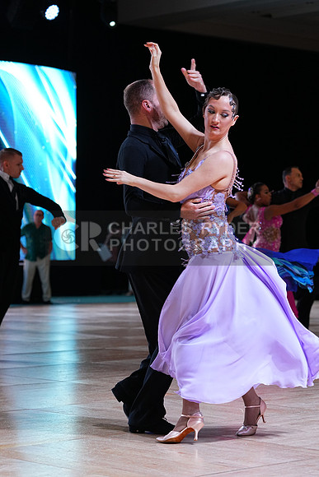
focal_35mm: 95
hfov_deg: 14.4
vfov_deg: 21.5
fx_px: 1262
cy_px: 238
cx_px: 160
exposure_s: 1/400
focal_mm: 95
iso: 1000
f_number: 4
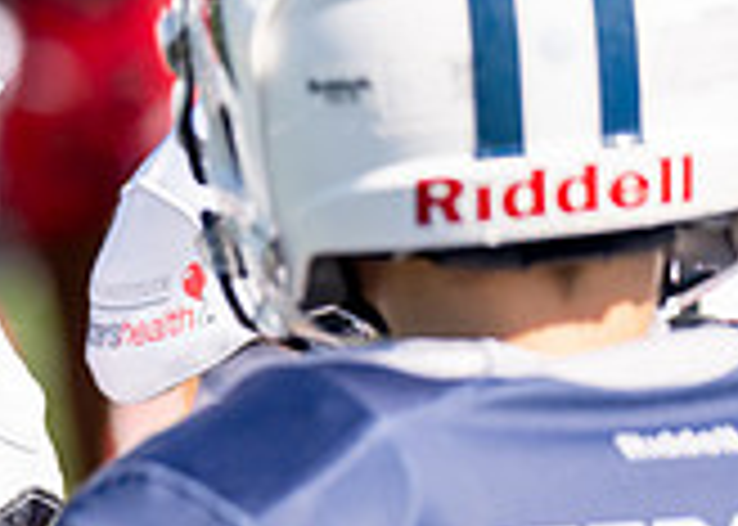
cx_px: -394
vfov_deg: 2.9
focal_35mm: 488
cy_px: 262
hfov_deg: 4.1
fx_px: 10224
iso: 250
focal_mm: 126
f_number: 2.8
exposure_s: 1/4000
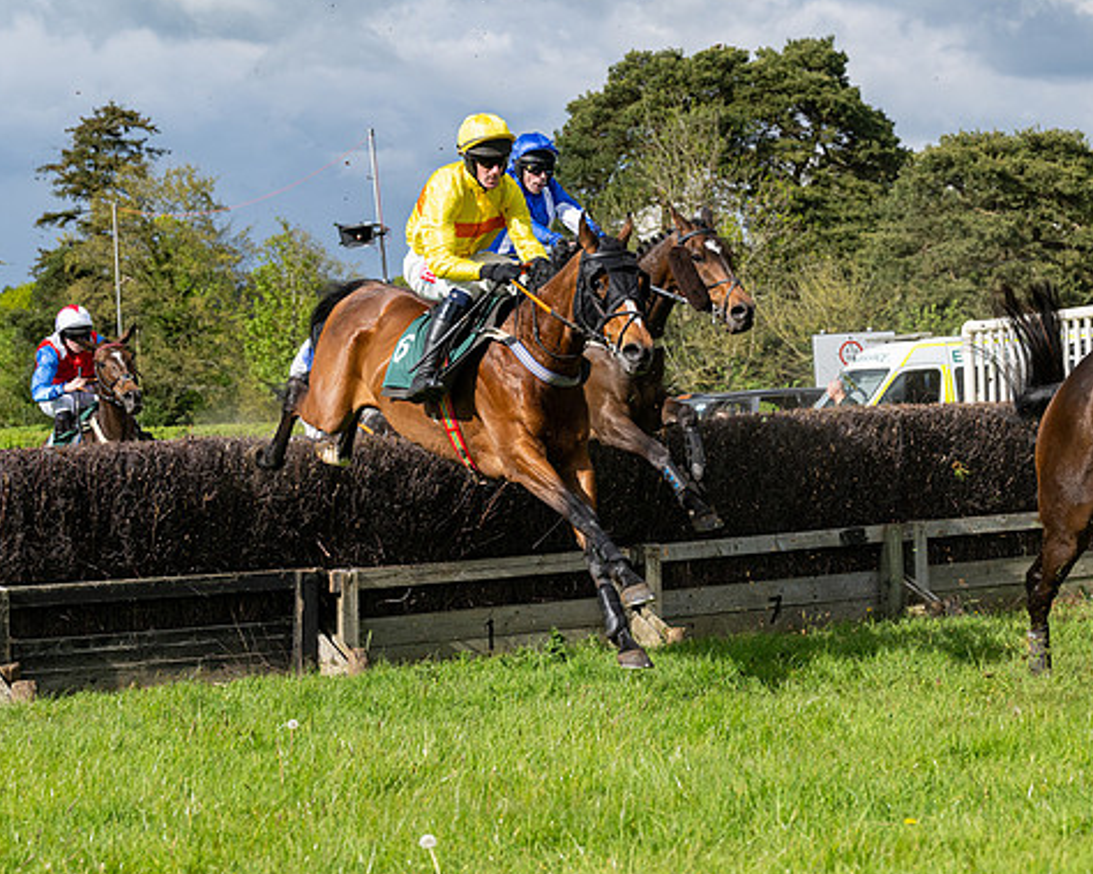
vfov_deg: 15.1
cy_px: 442
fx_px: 3299
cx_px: 620
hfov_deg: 18.8
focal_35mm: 102
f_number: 5
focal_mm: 70
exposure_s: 1/2500
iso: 400
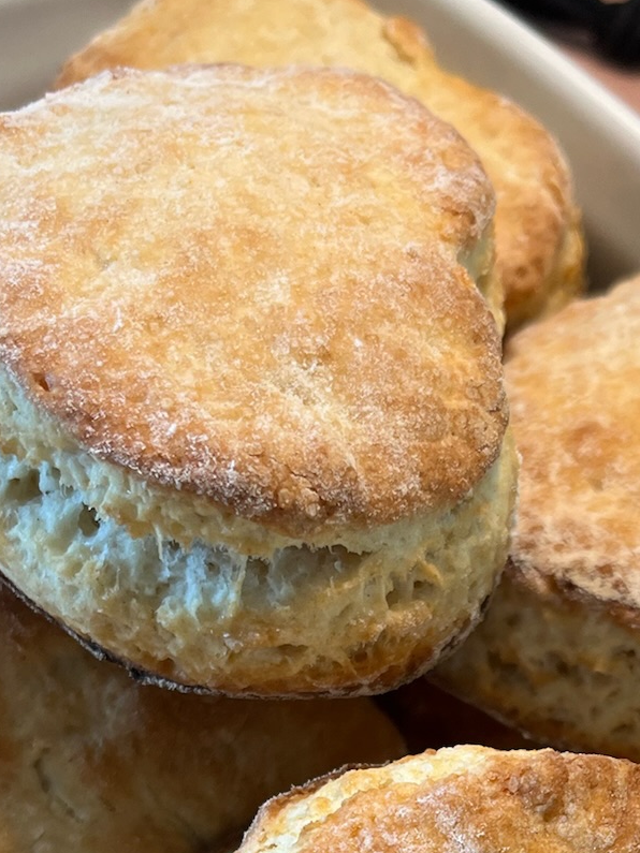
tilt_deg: -62.8
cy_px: 954
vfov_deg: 26.5
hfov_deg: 21.7
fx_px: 1652
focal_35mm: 67
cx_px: 485
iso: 100
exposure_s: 1/100
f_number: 1.6
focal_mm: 5.1
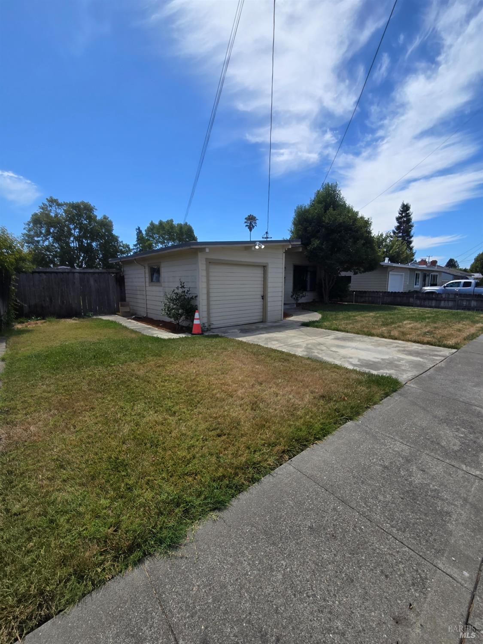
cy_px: 322
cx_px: 242
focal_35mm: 13
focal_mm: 2.2
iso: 50
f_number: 2.2
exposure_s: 1/2365
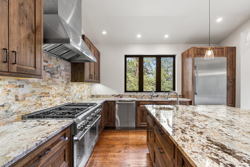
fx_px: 122
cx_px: 127
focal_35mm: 18
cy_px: 86
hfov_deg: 91.5
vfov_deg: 68.8
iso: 200
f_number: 8
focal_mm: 16.5
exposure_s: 1/80
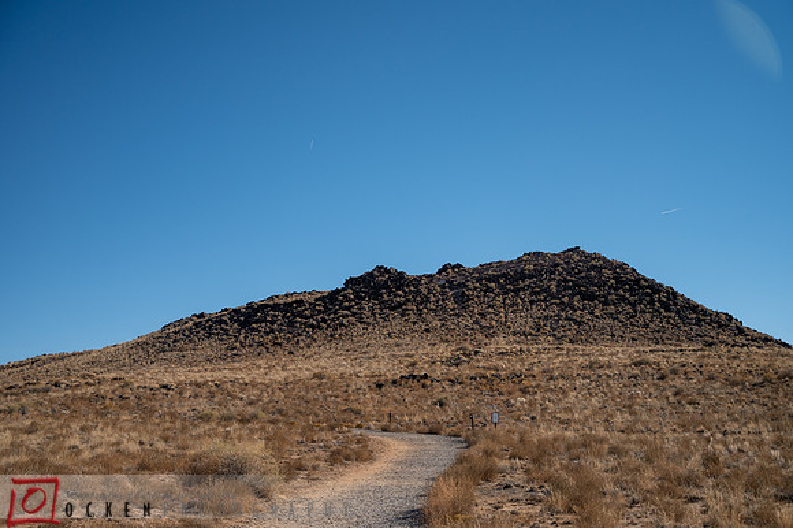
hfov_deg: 39.6
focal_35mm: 50
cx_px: 396
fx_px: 1101
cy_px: 264
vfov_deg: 27.0
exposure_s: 1/4000
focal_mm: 50
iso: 200
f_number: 4
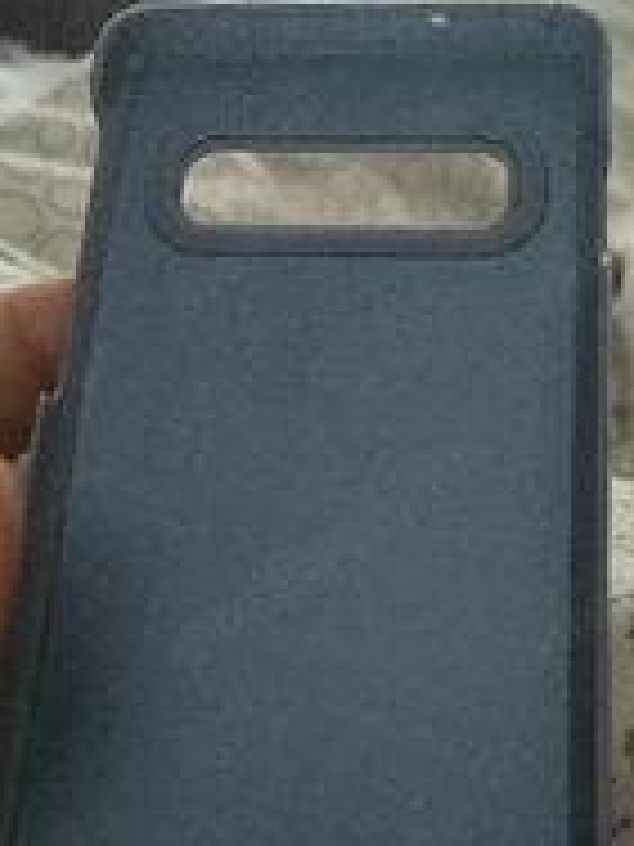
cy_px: 598
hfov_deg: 29.6
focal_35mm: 49
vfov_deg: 38.2
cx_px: 387
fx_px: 1197
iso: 640
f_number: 1.7
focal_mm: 6.3
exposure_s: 1/28.7
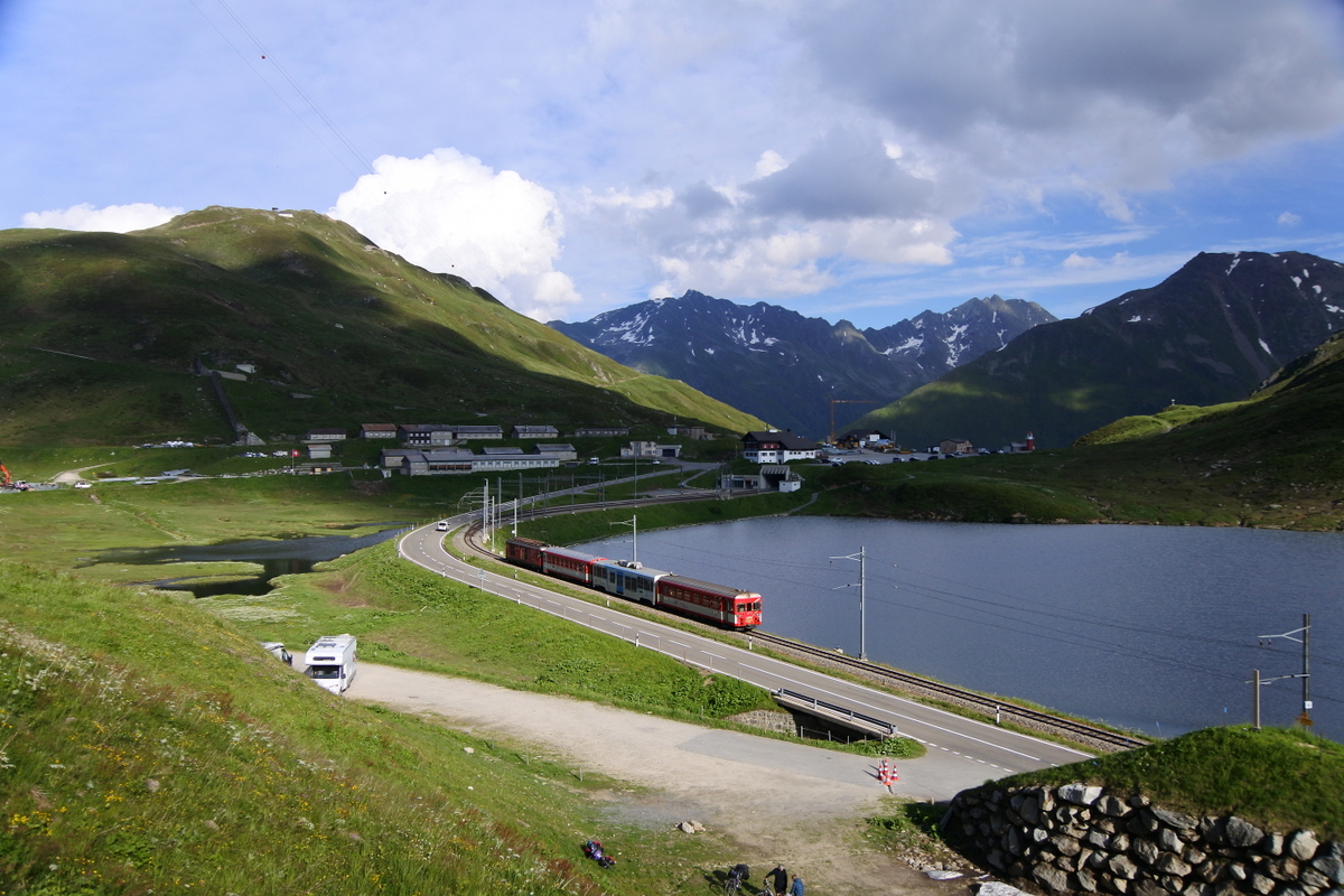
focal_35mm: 32
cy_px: 448
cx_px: 672
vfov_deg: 41.1
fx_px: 1195
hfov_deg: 58.7
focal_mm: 12.1
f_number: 4.5
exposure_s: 1/400
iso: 160
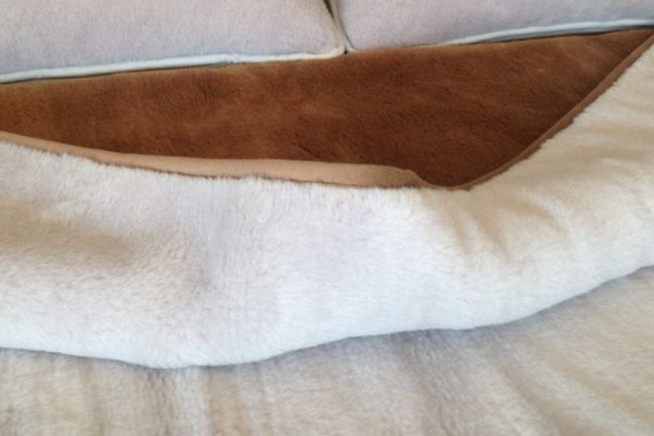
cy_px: 116
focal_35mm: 46
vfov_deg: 28.9
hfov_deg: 42.7
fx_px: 836
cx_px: 313
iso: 50
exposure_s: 1/40
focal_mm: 4.12
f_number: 2.4
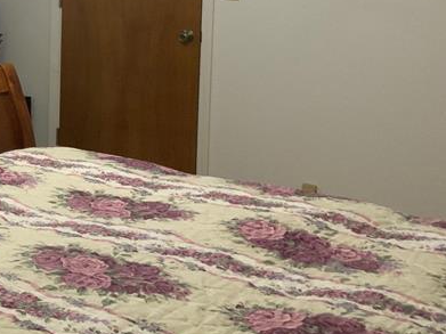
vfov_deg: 19.0
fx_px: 979
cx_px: -127
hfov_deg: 23.0
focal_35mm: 76
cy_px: 21
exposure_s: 1/60
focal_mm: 3
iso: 125
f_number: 1.8
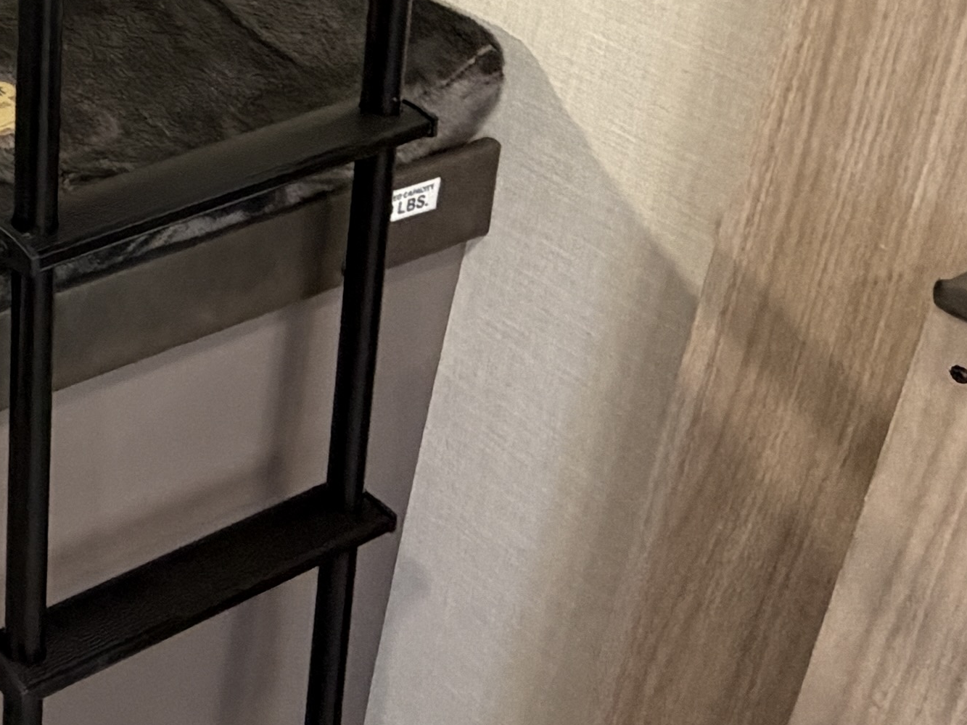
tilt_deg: -21.0
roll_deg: +0.0
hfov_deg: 26.9
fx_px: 1676
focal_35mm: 60
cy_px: -137
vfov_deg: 22.6
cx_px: -306
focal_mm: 2.22
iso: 400
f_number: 2.2
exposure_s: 1/60
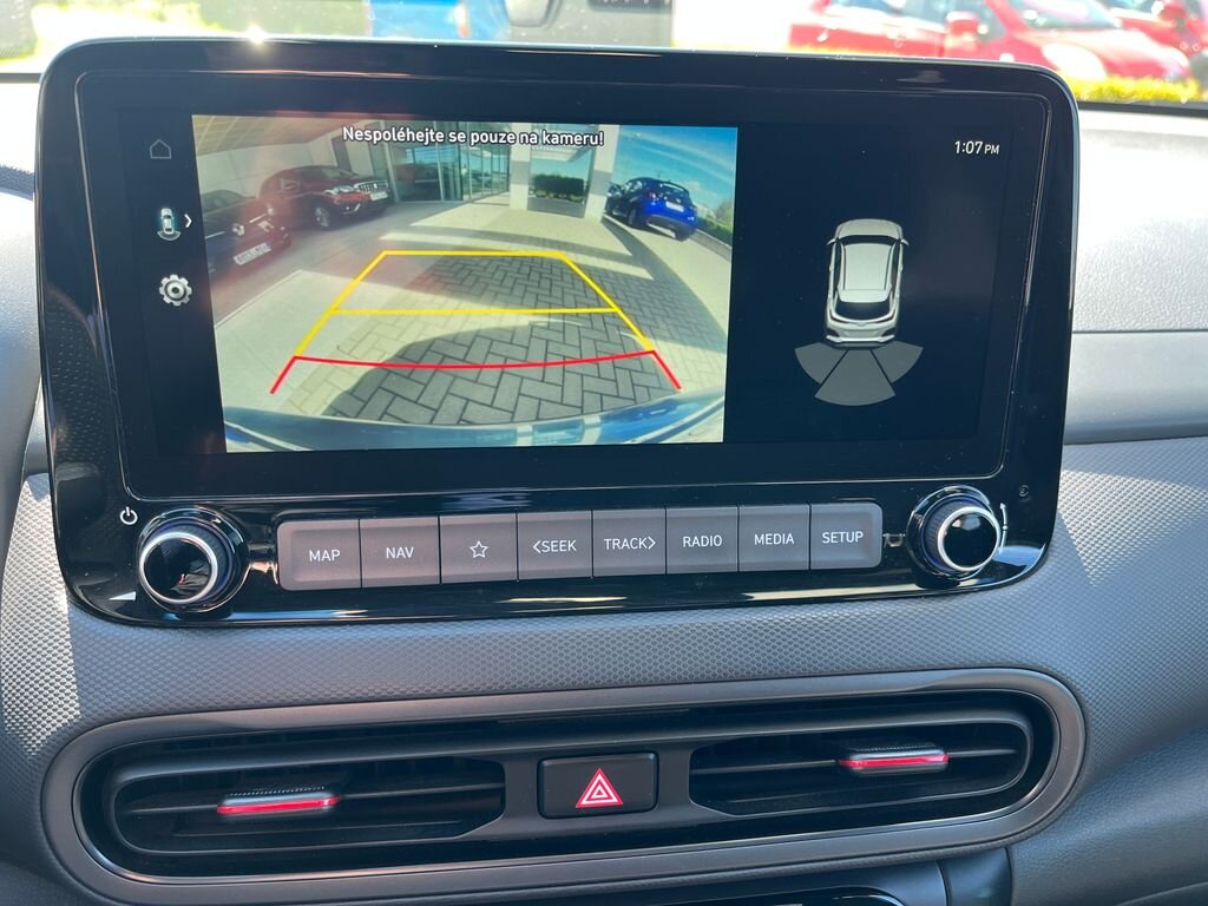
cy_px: 453
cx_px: 604
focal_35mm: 26
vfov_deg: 53.1
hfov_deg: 67.3
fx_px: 907
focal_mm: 5.1
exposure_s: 1/122
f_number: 1.6
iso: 80
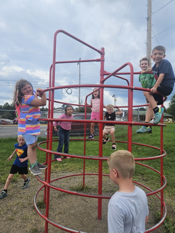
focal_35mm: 23
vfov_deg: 73.9
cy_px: 116
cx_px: 88
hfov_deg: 58.9
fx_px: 155
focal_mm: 5.4
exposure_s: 1/1951
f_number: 1.8
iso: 25
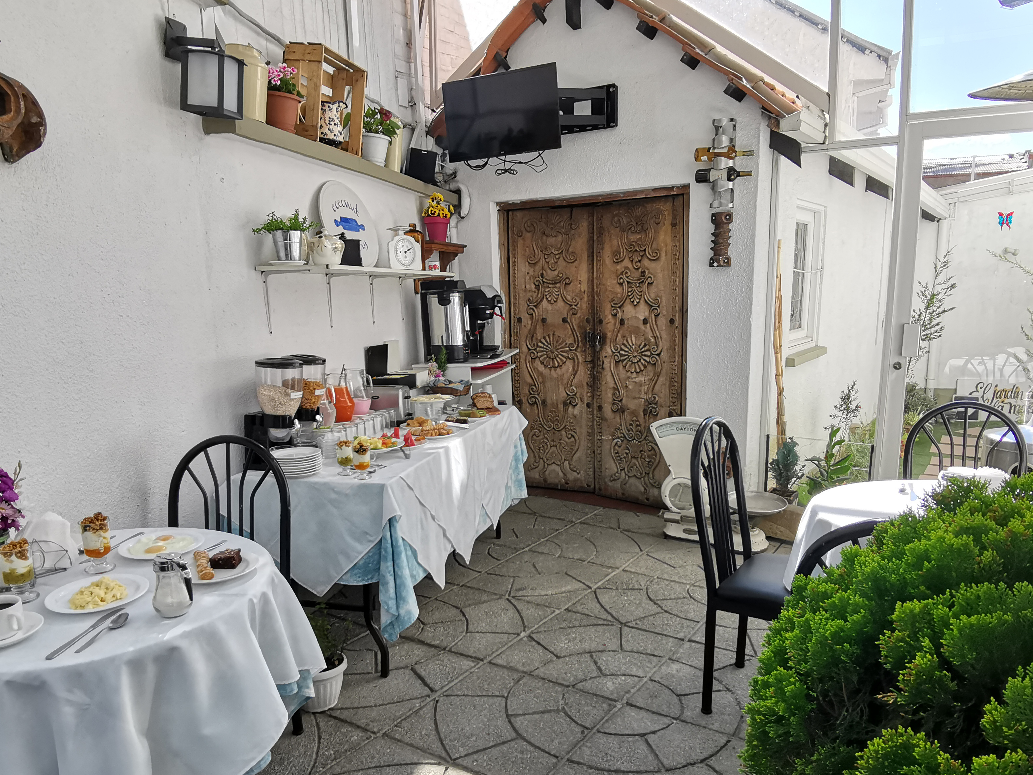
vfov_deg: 54.7
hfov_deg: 69.4
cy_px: 437
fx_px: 746
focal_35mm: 25
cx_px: 526
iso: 50
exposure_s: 1/246
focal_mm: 2.26
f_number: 2.2
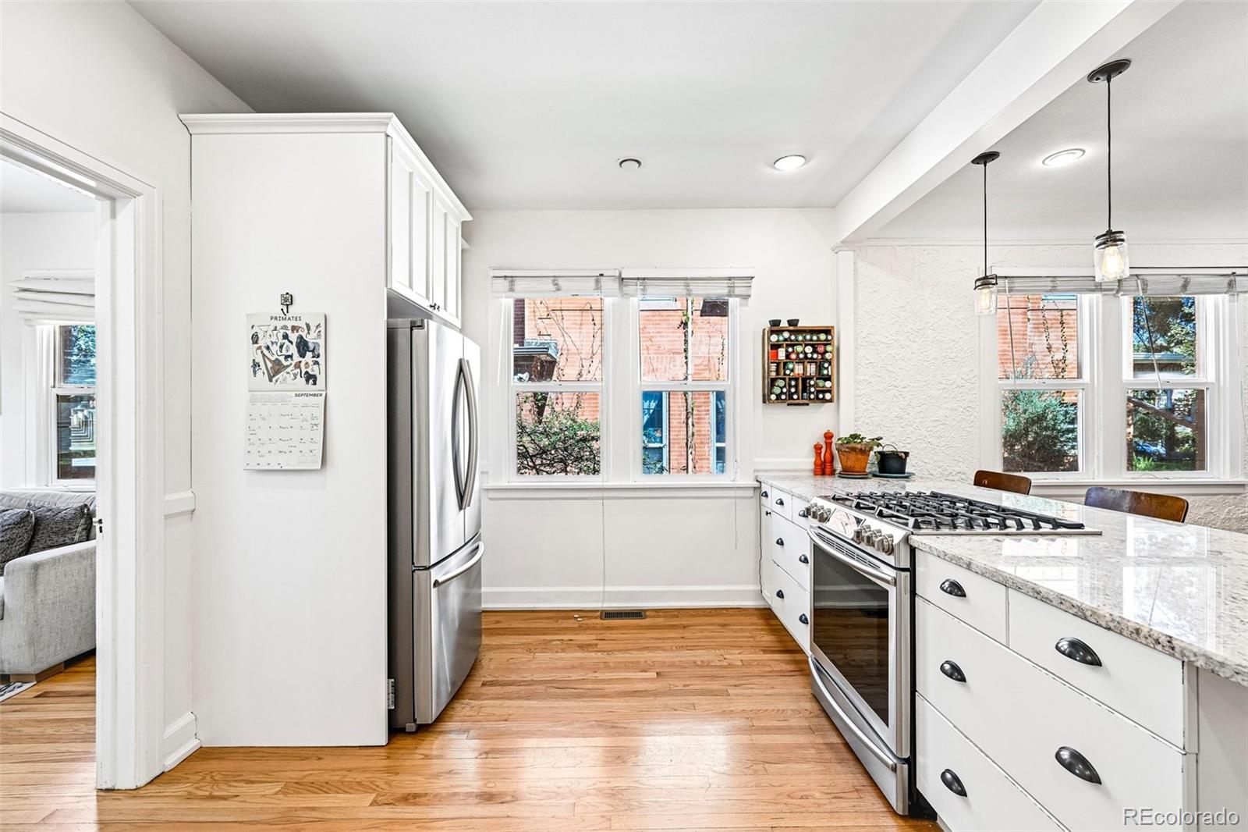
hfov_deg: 104.3
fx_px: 485
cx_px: 624
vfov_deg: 81.2
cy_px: 416
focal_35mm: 14
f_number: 8
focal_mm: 14
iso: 72
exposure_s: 1/15
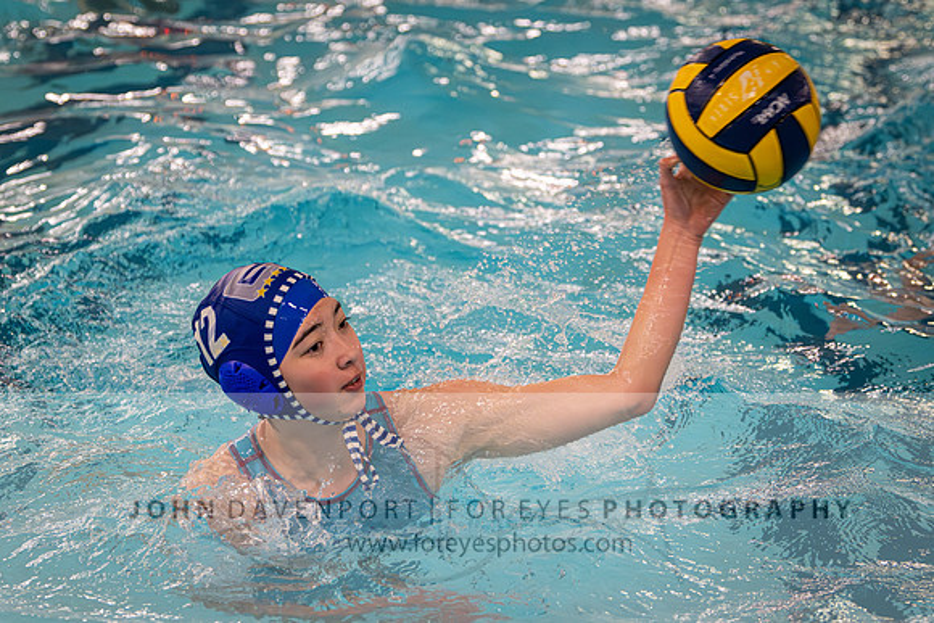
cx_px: 433
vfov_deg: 9.5
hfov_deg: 14.2
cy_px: 263
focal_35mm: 144
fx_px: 3748
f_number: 4
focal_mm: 112
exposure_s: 1/1000
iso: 8000
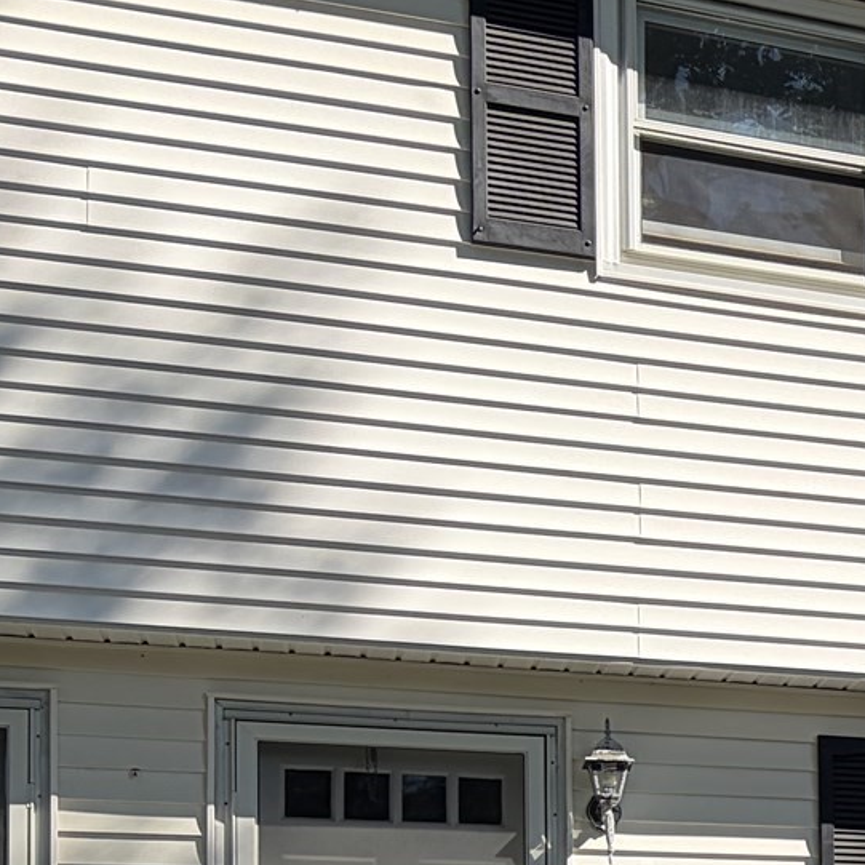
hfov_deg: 16.3
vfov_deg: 19.0
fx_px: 2460
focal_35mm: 87
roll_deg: +2.5
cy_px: 982
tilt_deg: +3.6
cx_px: 1621
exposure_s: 1/1451
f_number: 1.6
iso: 50
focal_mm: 5.96
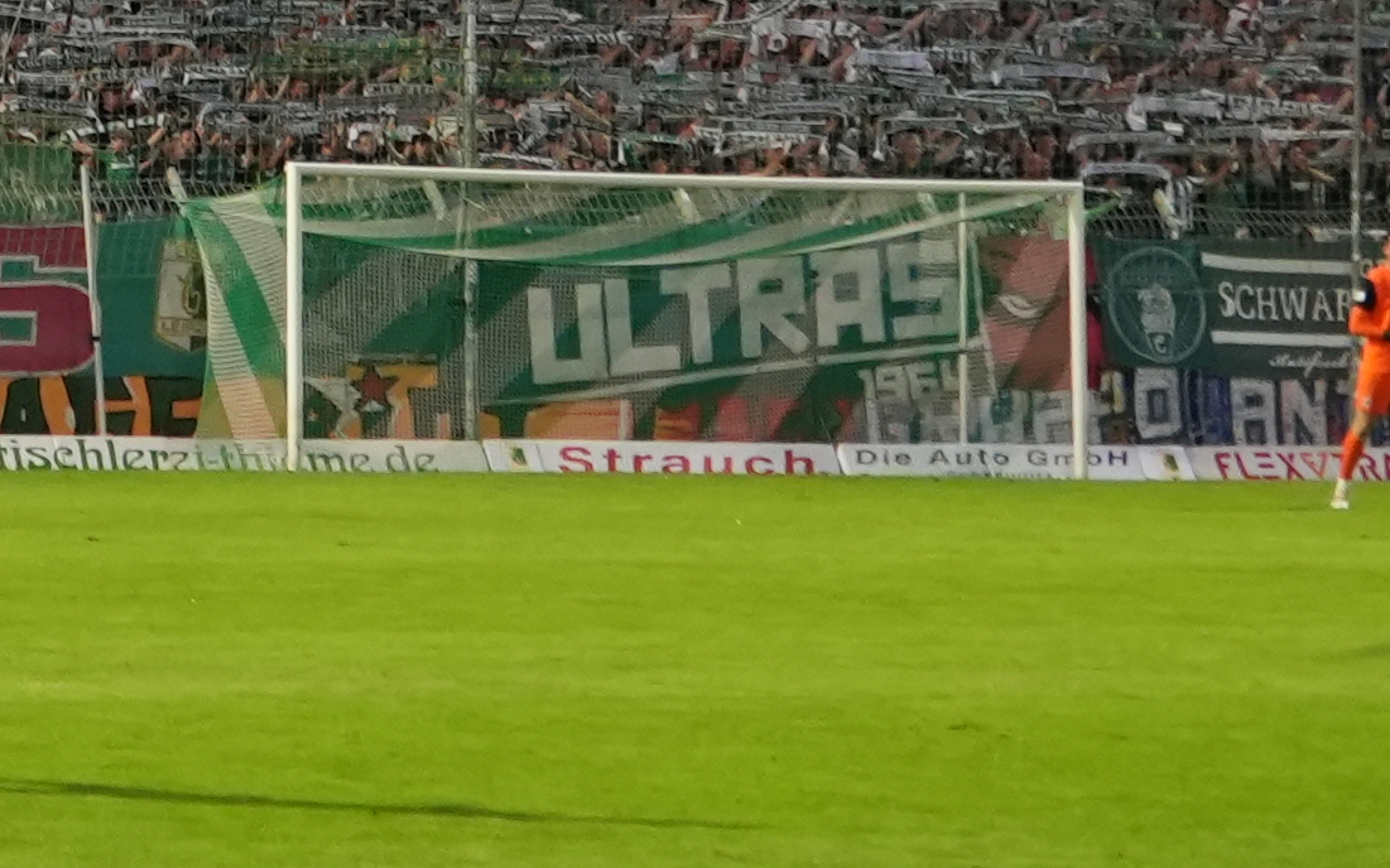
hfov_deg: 9.7
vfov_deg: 6.2
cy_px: -621
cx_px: -704
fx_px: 7917
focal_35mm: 209
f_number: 4
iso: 2000
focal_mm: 33
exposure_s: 1/160
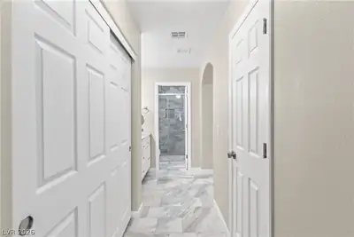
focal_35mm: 19
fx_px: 187
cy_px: 118
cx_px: 177
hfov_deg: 86.9
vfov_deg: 64.6
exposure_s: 1/2.5
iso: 400
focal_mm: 19
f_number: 8
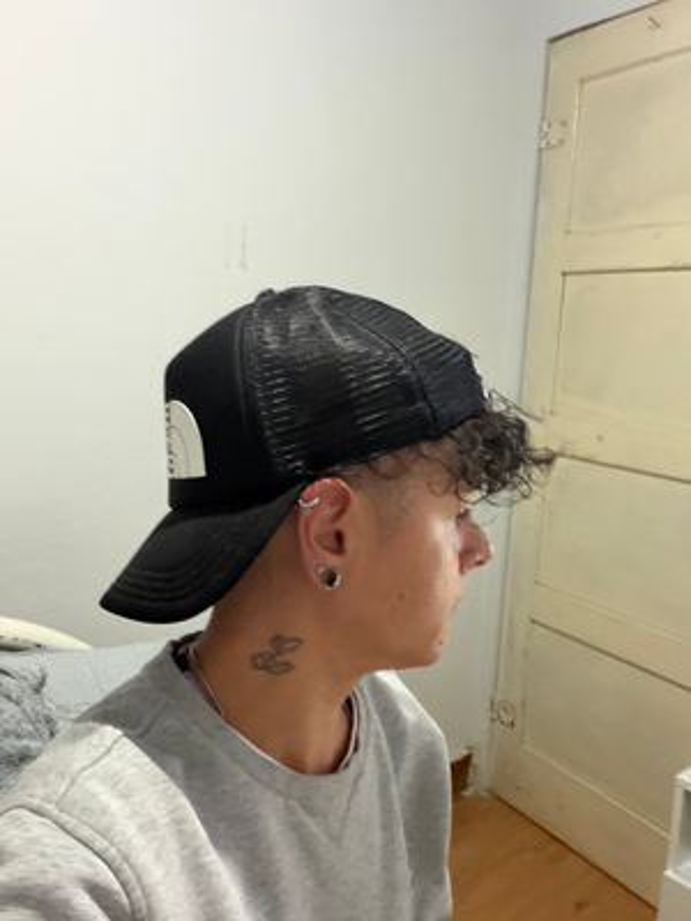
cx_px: 346
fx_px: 798
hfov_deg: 46.8
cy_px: 460
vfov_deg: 60.0
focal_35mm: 30
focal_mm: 2.71
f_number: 1.9
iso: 640
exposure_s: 1/30
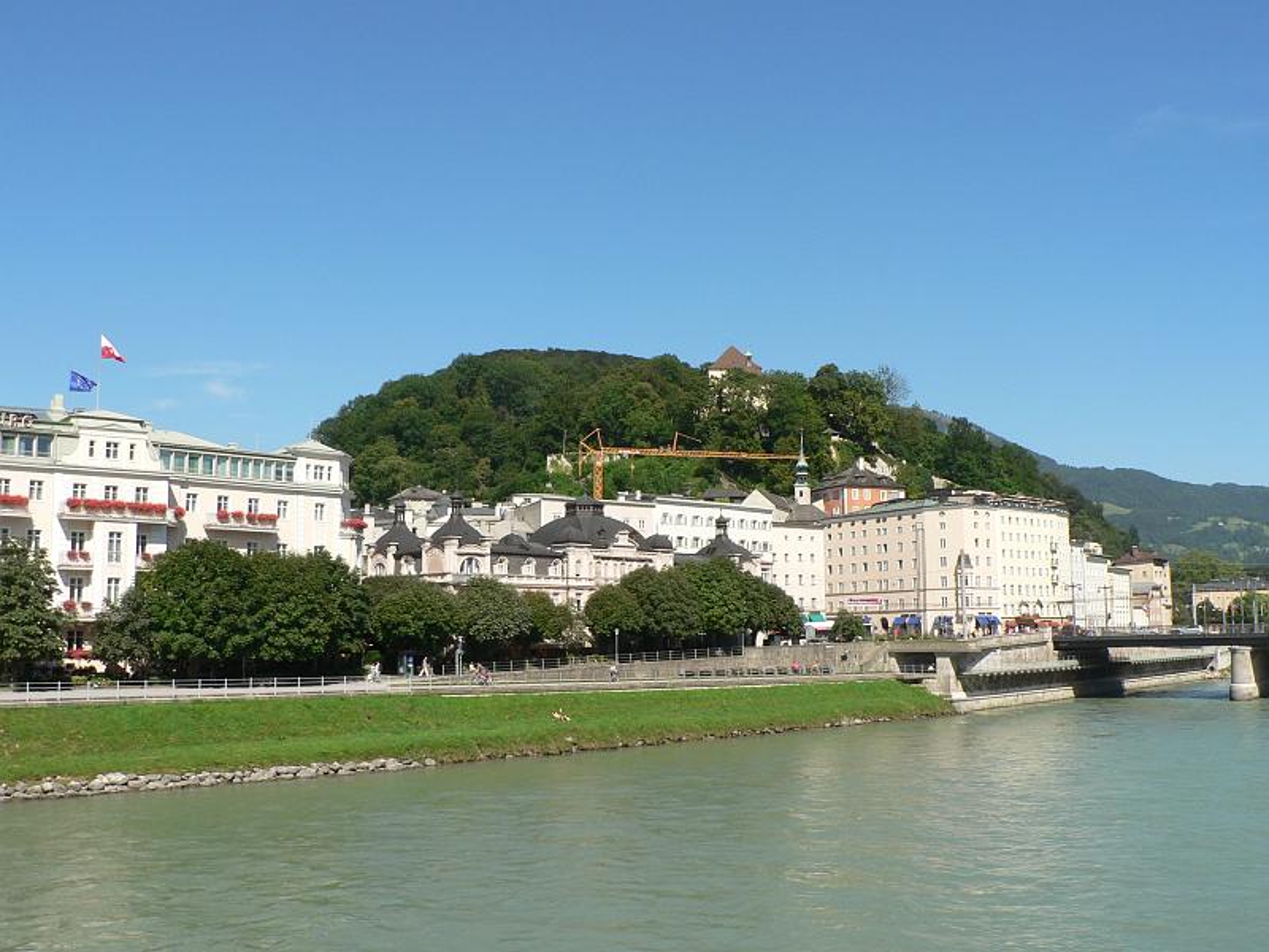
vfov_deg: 39.7
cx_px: 634
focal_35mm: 36
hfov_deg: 51.4
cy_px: 476
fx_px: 1320
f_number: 5.6
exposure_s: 1/400
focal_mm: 6
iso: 80
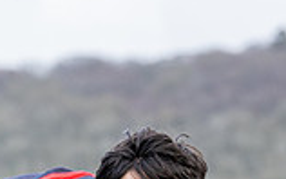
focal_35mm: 654
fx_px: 5101
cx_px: 77
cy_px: 292
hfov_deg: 3.2
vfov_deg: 2.0
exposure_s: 1/1000
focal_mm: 135
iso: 400
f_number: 5
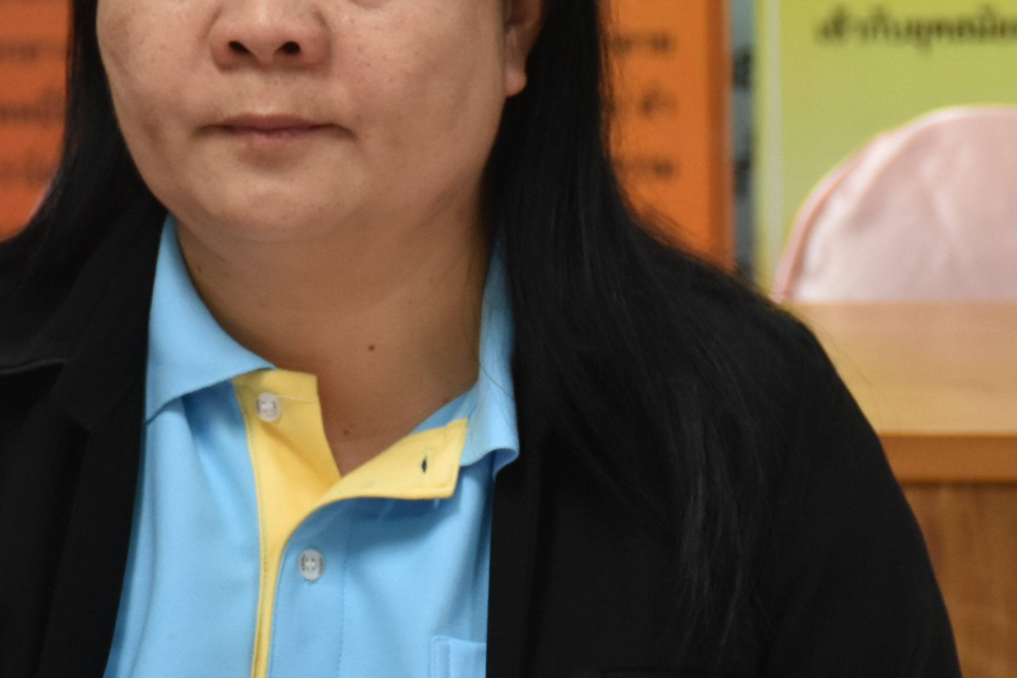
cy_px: 377
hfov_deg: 7.1
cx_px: 523
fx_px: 8193
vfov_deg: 4.7
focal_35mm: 290
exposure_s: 1/50
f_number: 5
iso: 800
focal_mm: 66
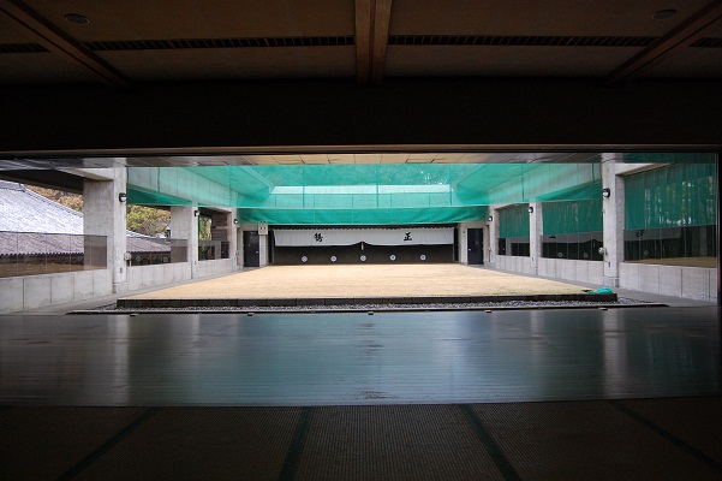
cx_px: 361
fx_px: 541
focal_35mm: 27
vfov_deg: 47.9
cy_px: 240
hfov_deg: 67.4
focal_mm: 18
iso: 800
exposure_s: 1/160
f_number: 6.3
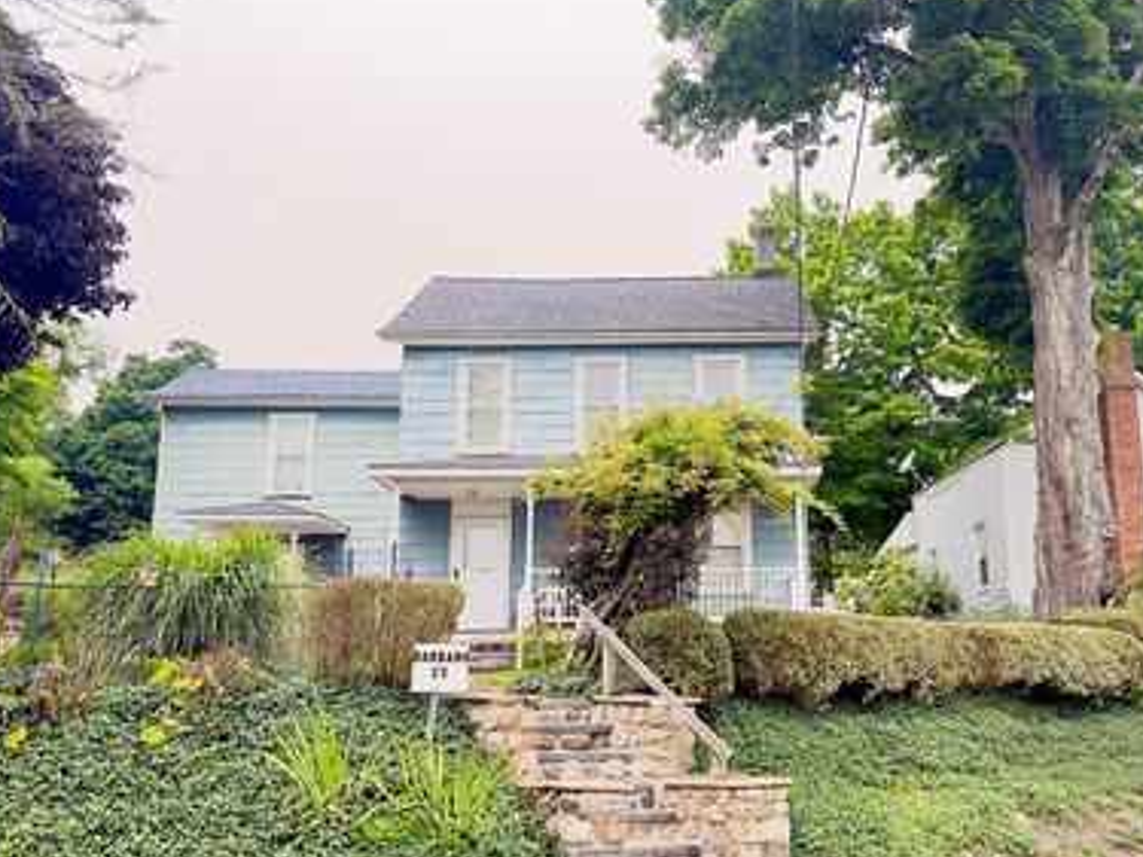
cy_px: 477
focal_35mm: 32
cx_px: 674
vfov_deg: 44.1
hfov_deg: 56.5
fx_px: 1056
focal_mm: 6.76
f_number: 1.78
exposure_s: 1/216
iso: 160
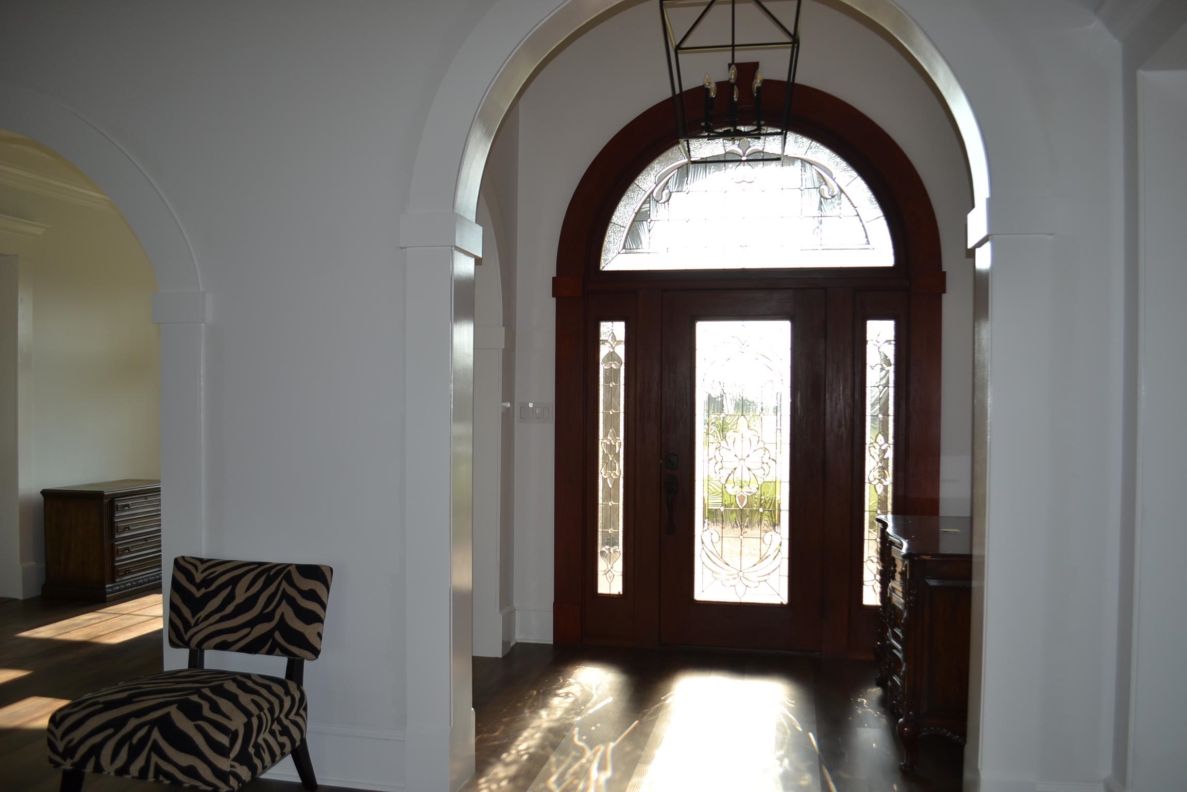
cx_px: 594
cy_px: 396
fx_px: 890
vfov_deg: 47.9
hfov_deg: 67.4
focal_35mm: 27
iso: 100
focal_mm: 18
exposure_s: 1/125
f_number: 4
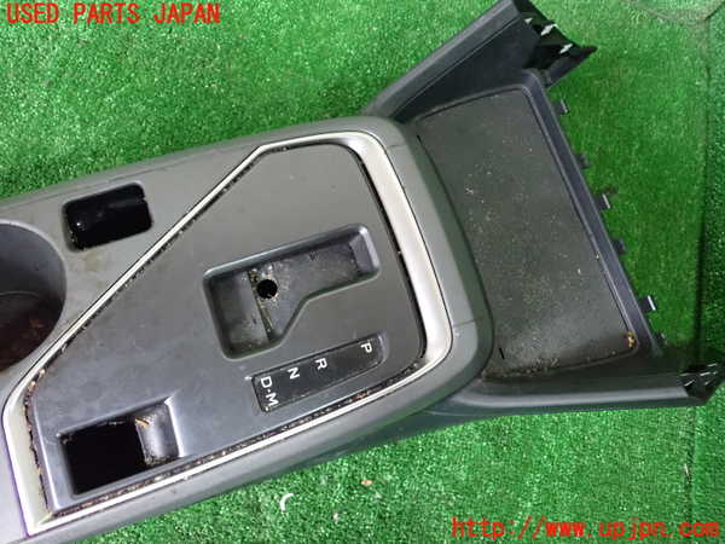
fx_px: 628
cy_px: 272
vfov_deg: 46.8
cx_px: 362
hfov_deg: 60.0
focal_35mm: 30
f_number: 2.3
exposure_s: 1/50
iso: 1250
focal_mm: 5.4
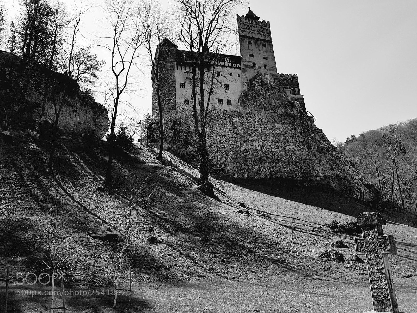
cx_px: 208
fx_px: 313
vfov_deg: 53.1
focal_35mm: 26
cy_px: 156
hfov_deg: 67.3
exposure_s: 1/2028
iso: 40
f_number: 1.7
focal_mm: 4.2
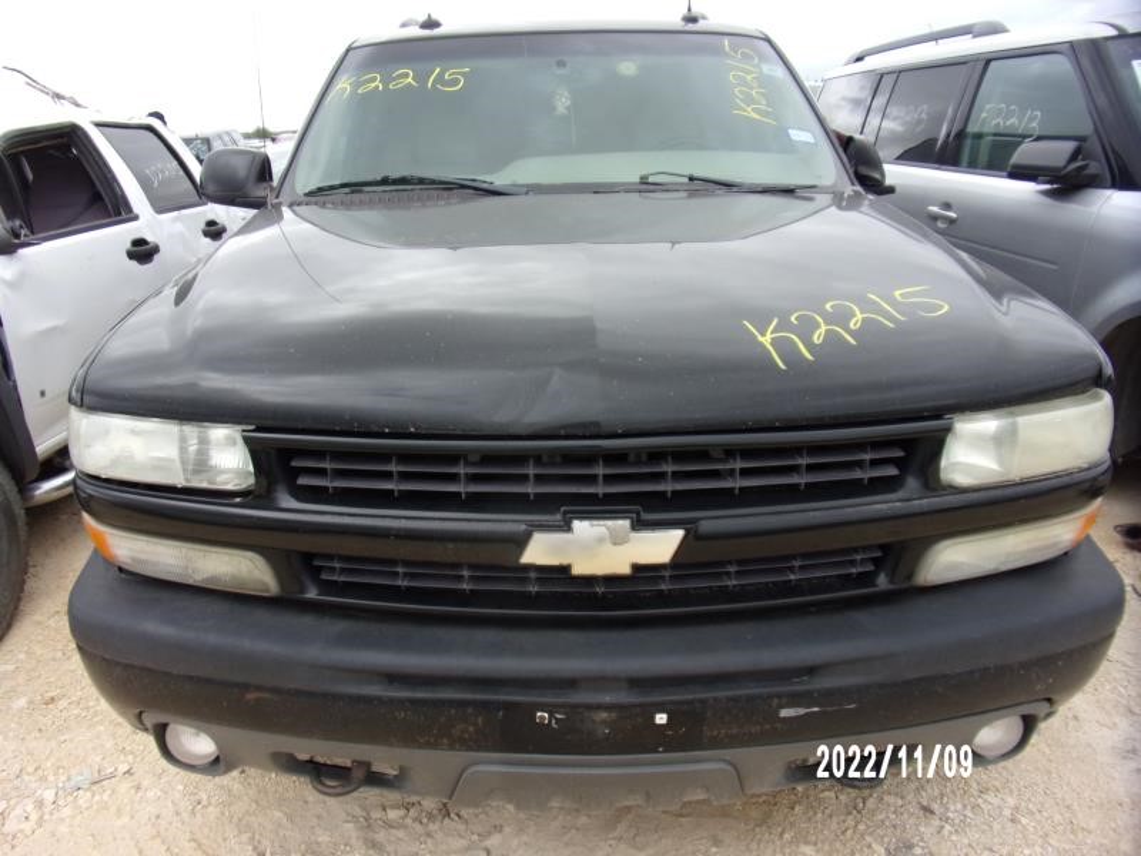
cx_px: 570
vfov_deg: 56.8
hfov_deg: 71.6
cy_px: 428
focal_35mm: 24
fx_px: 791
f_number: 3.3
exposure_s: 1/350
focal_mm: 4.3
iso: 80
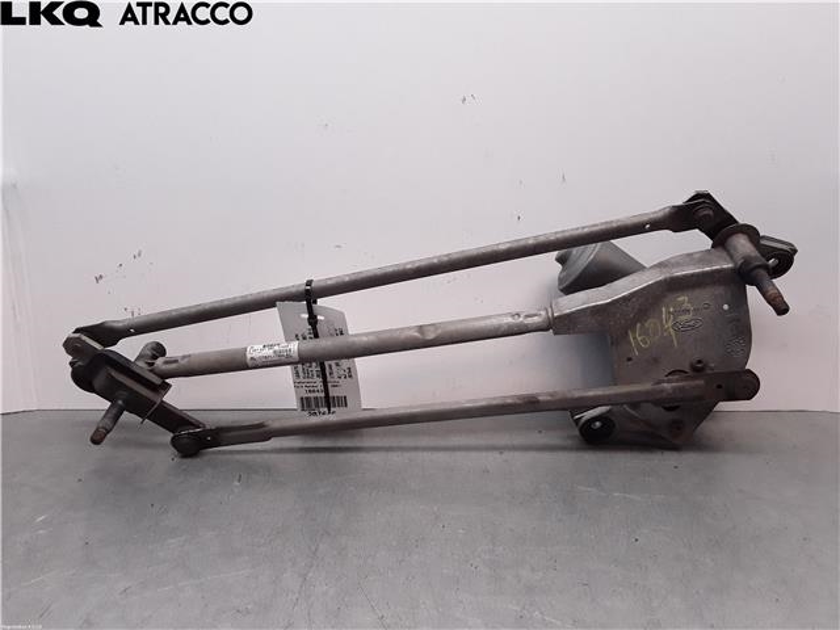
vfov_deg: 49.7
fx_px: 679
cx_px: 420
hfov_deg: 63.4
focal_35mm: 28
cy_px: 315
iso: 100
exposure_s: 1/162
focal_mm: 2.91
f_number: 1.9
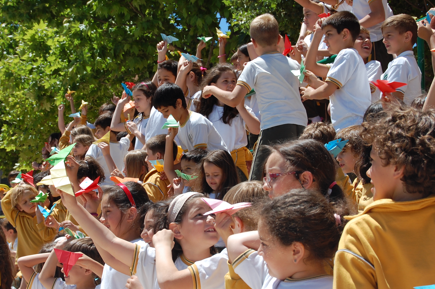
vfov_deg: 12.9
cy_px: 143
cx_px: 190
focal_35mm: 106
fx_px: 1275
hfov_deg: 19.3
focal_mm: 55
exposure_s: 1/320
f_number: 9
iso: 200
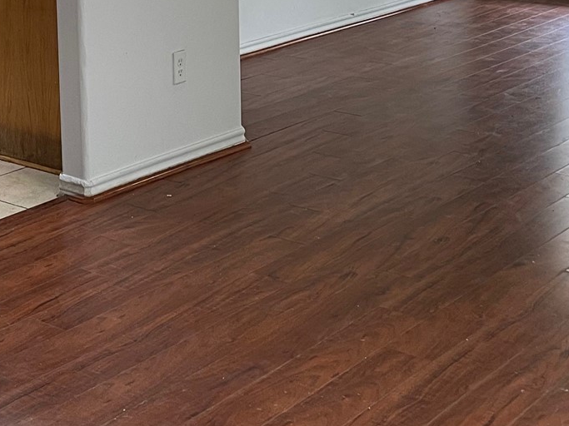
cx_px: -12
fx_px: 1233
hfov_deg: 24.7
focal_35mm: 75
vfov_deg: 19.0
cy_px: -18
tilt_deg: -8.1
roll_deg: +1.1
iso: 80
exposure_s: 1/60
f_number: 1.6
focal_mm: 5.1
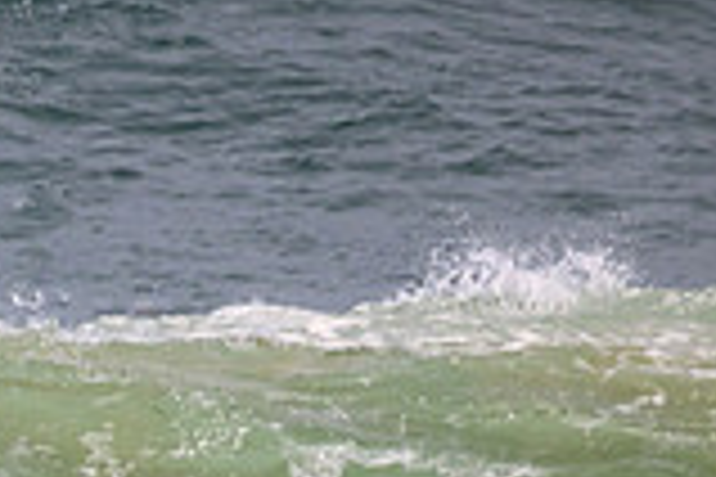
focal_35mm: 2401
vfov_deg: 0.6
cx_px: -347
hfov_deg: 0.9
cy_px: 790
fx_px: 47749
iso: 800
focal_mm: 660
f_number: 11
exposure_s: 1/2000
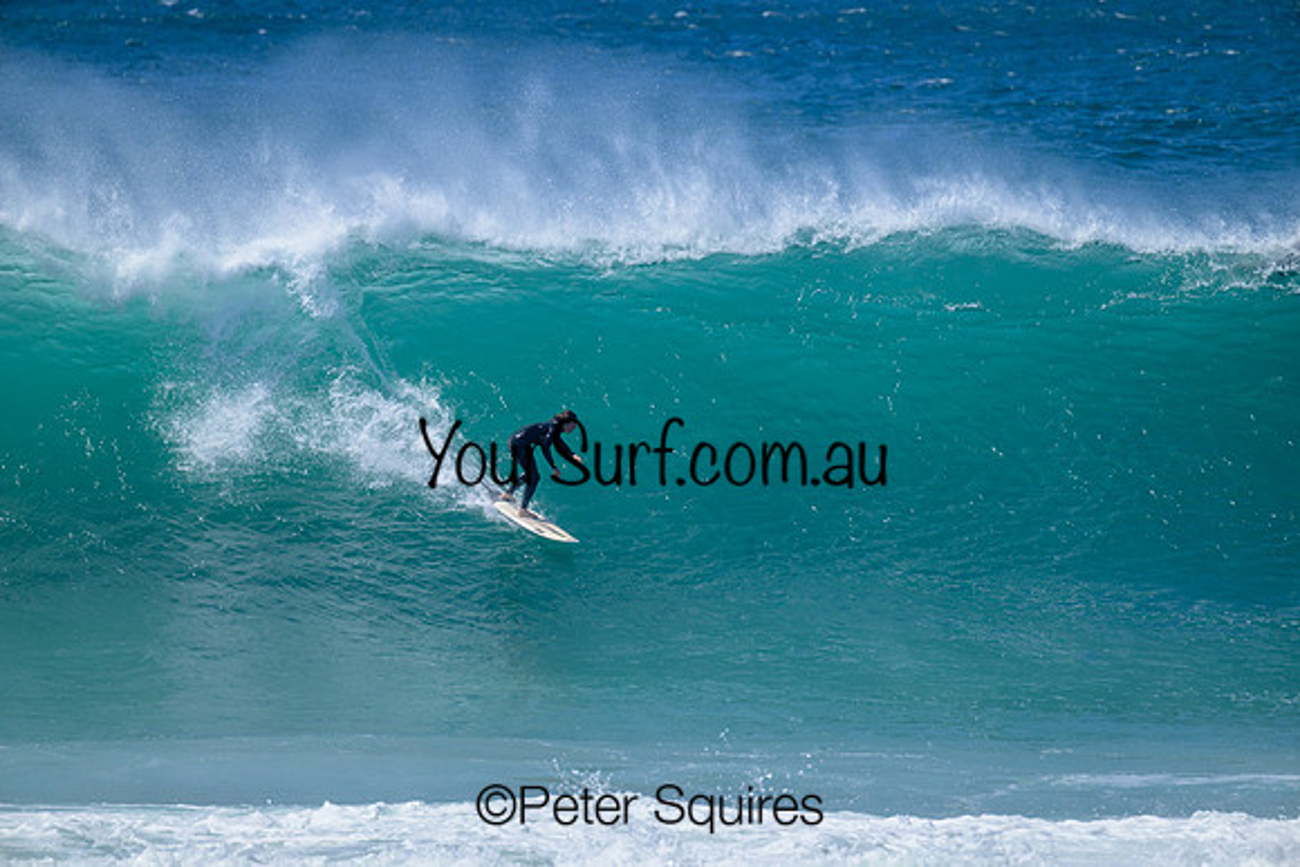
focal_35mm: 560
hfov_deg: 3.7
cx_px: 650
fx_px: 20226
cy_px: 434
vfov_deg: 2.5
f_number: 8
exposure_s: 1/2000
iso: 560
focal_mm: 560
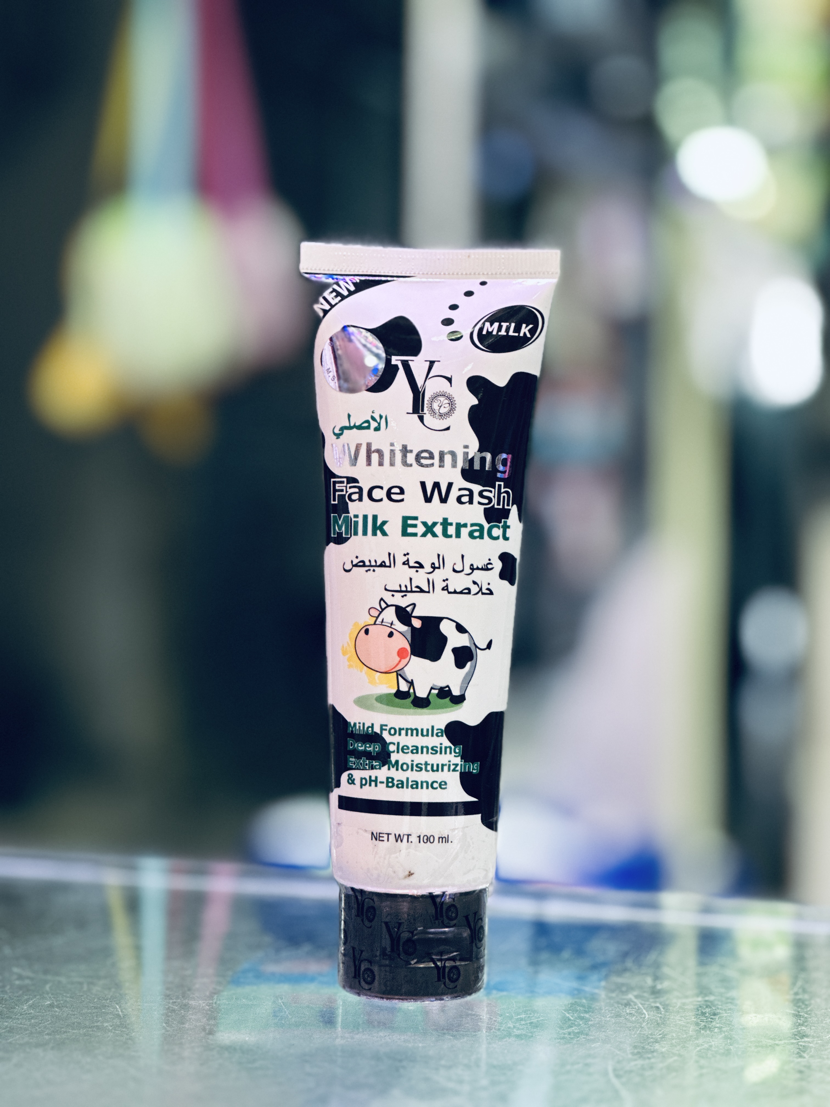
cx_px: 415
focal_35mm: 77
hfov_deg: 19.1
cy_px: 554
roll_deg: -1.2
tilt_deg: -2.1
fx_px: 2462
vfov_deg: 25.3
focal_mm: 9
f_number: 2.8
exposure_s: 1/33
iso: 200
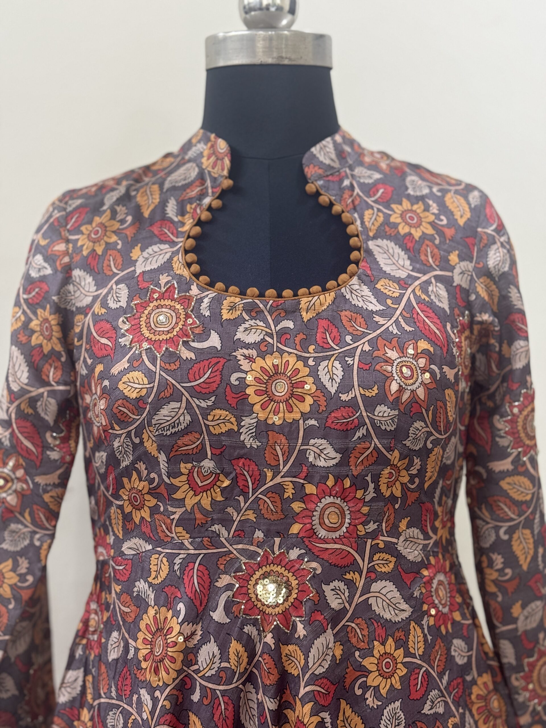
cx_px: 273
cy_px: 364
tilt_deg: -2.1
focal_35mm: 48
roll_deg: -0.4
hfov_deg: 30.3
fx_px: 1009
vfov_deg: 39.7
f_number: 1.78
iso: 200
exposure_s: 1/50
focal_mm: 6.76
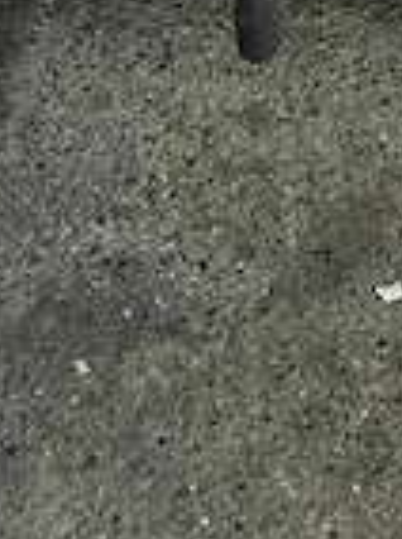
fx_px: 2019
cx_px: 228
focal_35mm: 130
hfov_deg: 11.4
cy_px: -911
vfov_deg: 11.4
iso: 500
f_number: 1.8
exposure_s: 1/24
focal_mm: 5.4
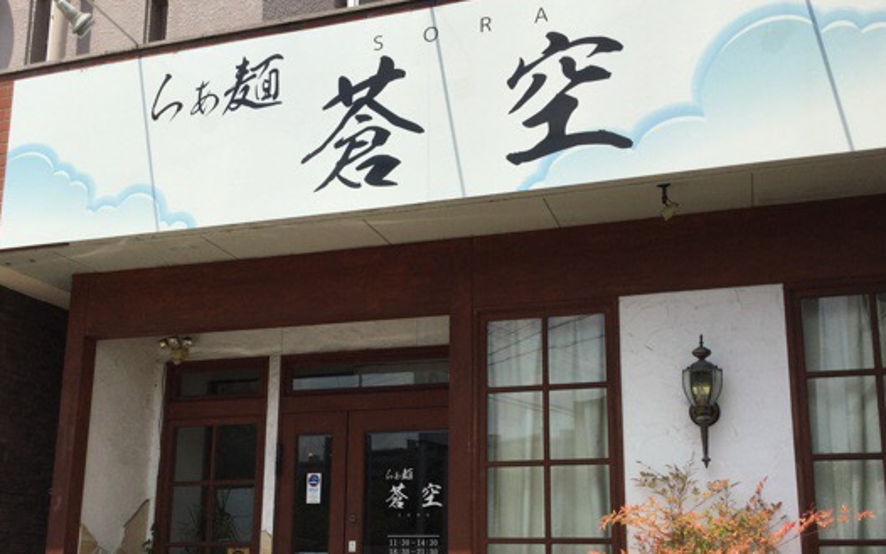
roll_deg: -2.7
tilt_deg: +13.0
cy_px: 364
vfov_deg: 31.8
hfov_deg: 49.3
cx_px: 430
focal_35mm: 40
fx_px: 966
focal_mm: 3.3
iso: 25
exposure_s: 1/2146
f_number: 2.4
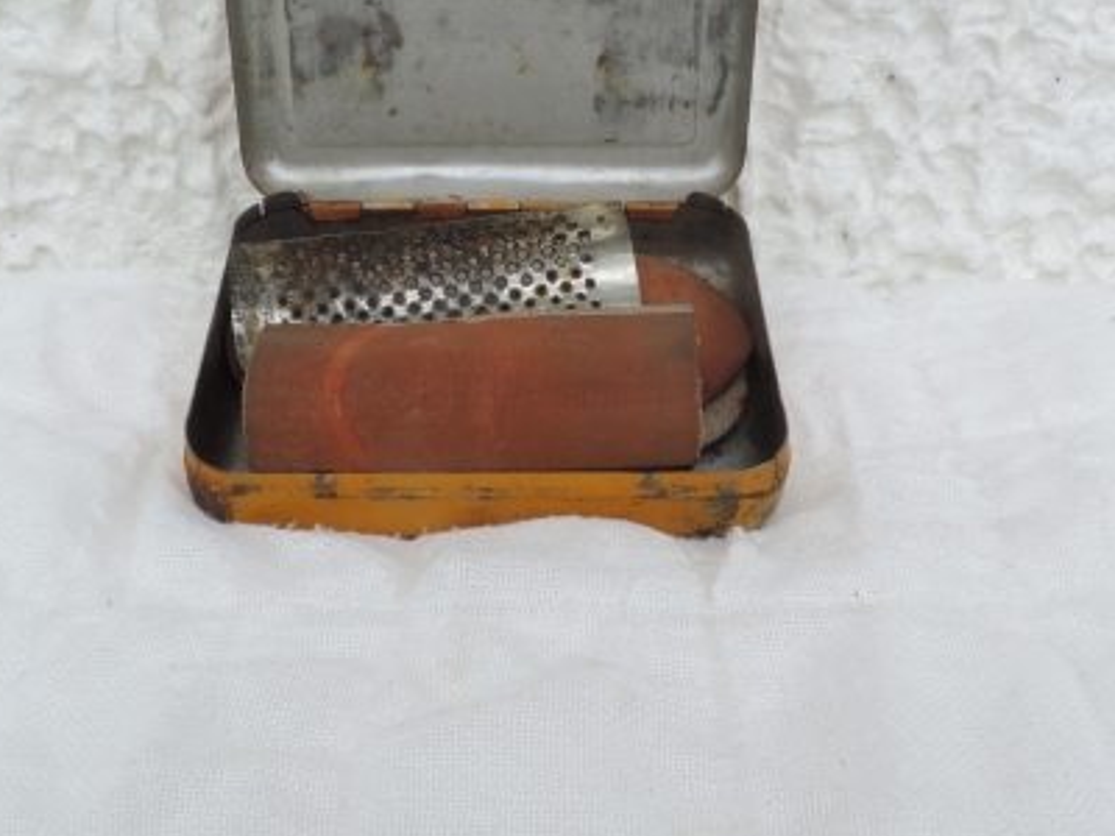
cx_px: 527
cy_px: 304
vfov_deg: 39.3
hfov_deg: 51.3
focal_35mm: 36
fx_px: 1160
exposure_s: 1/80
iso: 80
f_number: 6.6
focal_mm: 4.3
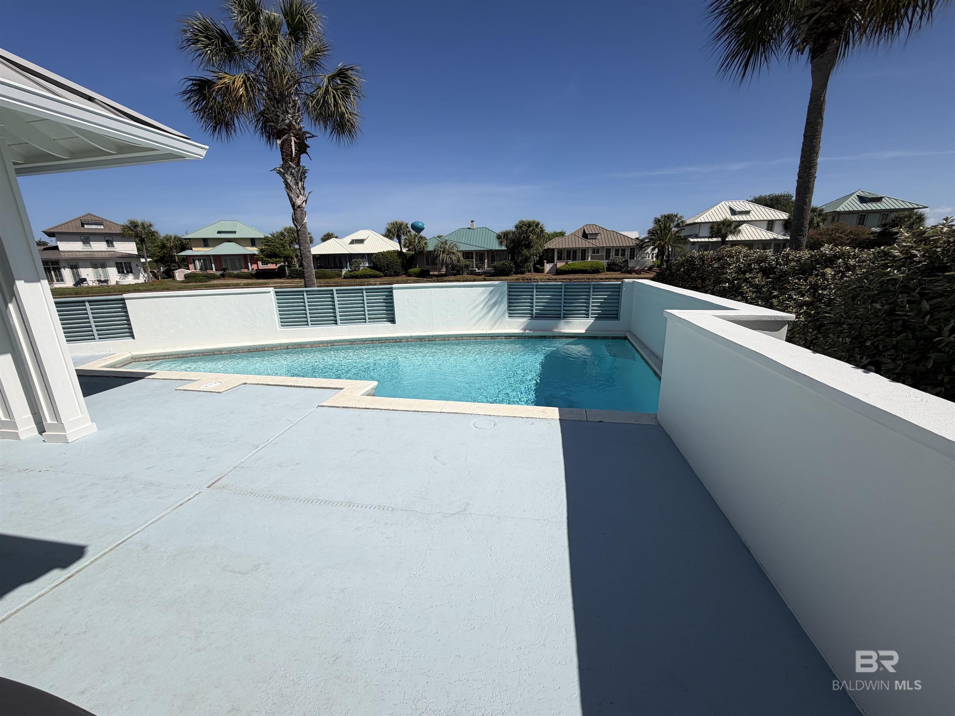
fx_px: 386
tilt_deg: -15.5
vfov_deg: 85.7
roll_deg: +1.8
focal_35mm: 14
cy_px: 358
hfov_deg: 102.1
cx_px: 478
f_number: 2.2
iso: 20
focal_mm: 2.22
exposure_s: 1/1961
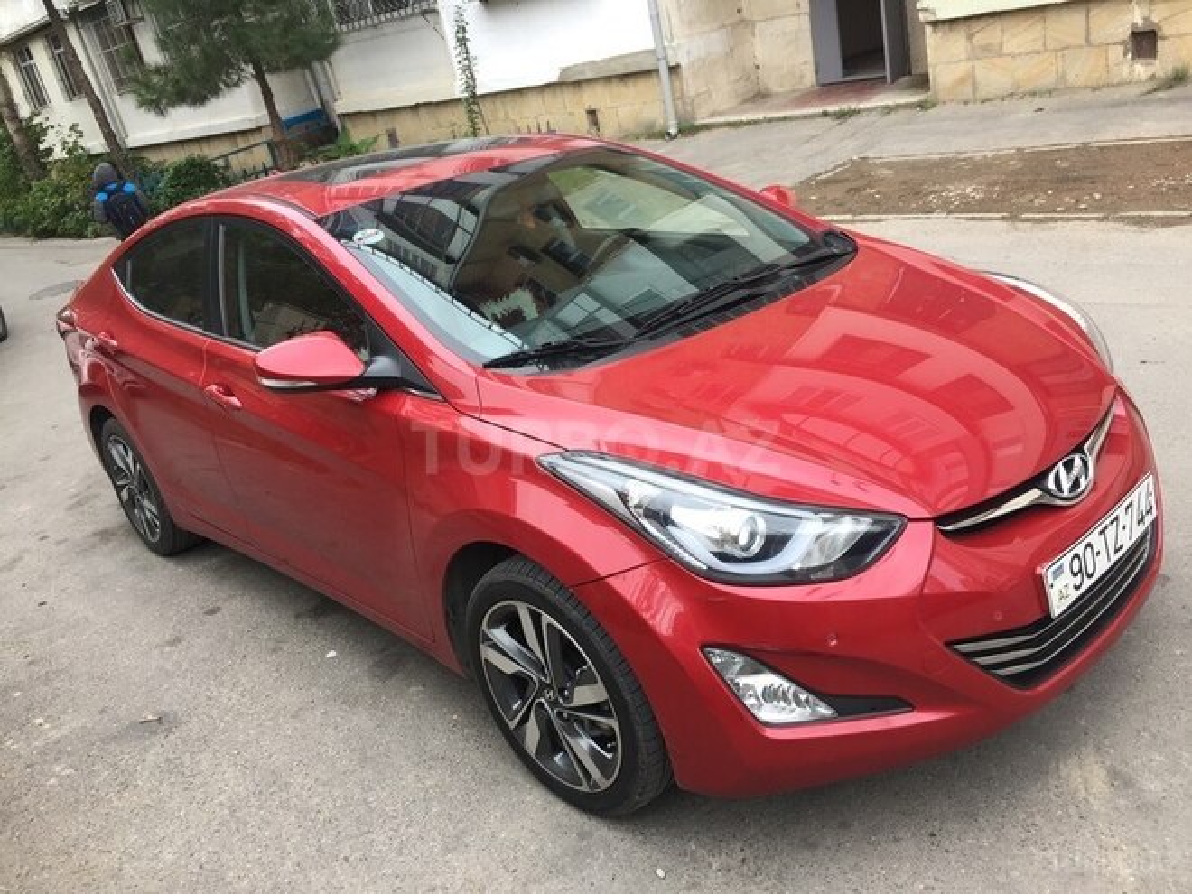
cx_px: 596
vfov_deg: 48.2
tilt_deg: -22.9
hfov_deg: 61.7
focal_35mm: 29
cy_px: 447
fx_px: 999
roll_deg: +12.1
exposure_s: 1/50
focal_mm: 4.15
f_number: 2.2
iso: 40
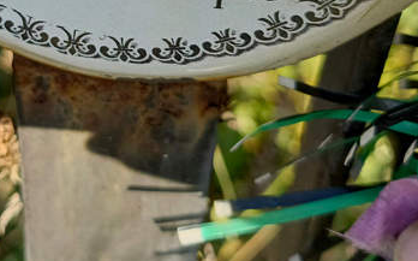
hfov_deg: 32.8
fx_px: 694
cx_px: 102
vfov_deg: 20.3
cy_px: -25
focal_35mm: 61
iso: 112
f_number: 1.69
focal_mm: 4.76
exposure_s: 1/353
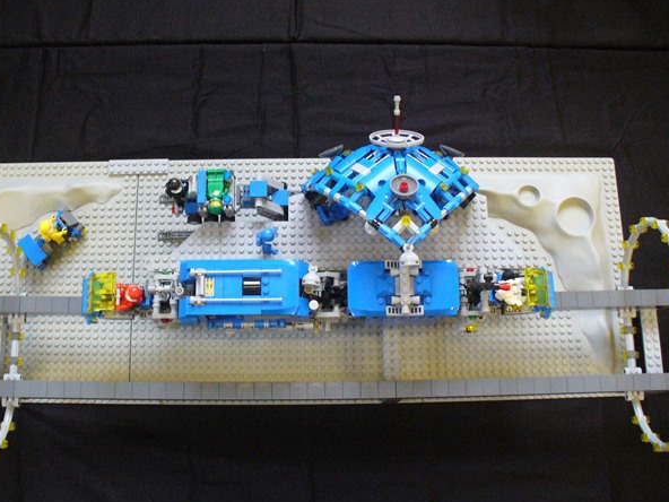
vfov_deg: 36.0
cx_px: 316
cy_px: 246
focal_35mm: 40
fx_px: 773
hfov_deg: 46.8
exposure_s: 1/30
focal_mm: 6.1
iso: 400
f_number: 2.8
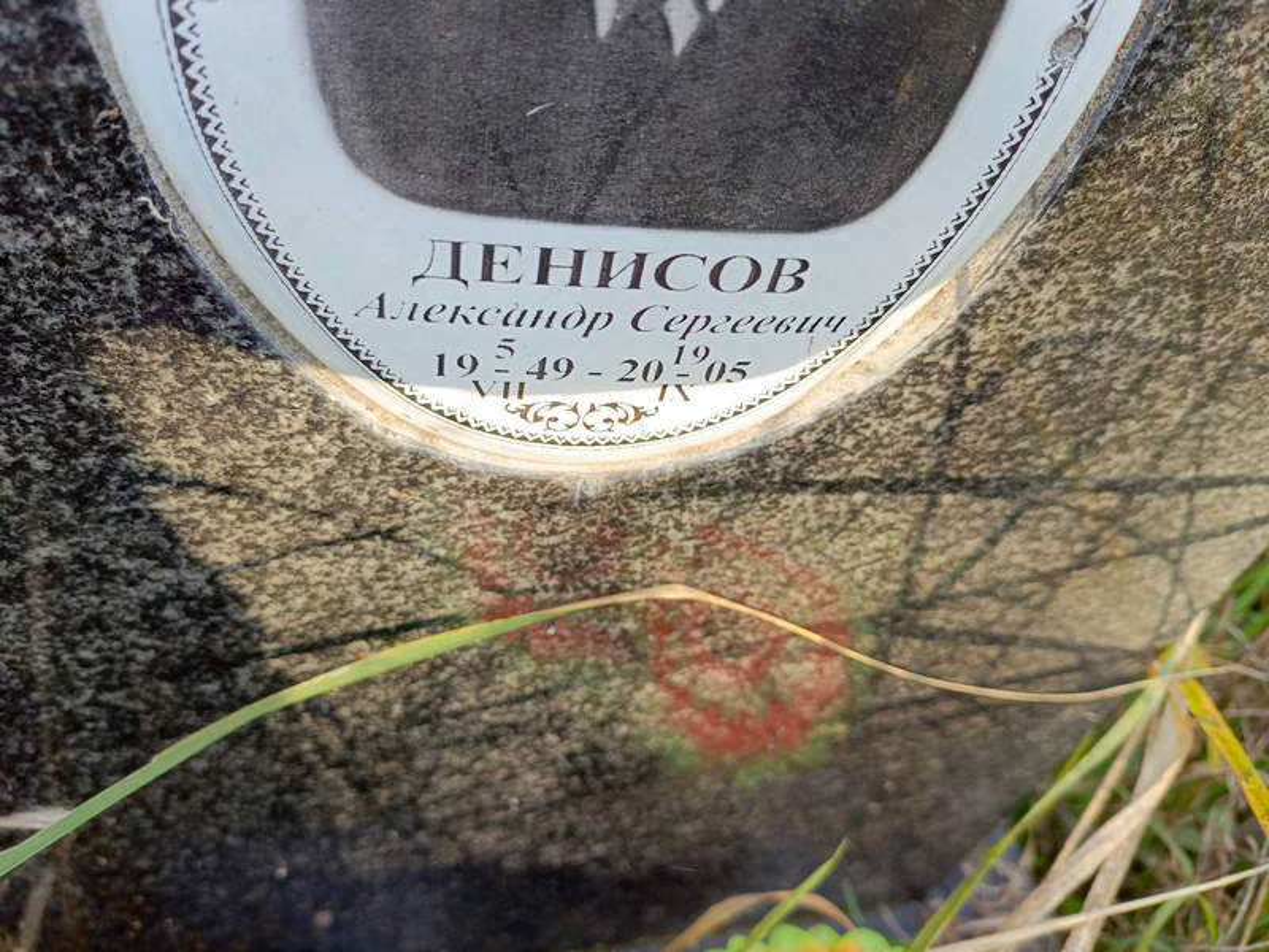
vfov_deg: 54.9
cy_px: 476
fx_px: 916
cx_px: 634
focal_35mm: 25
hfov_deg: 69.4
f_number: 1.69
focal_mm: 4.76
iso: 151
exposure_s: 1/100
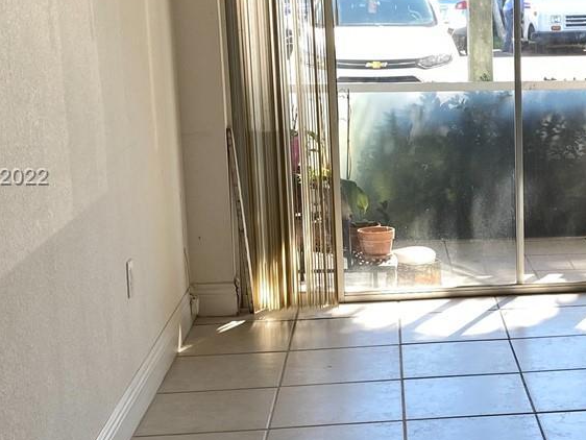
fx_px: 1253
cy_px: 178
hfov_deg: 25.4
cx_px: 548
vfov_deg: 19.9
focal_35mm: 74
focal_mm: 4.25
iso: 32
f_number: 1.8
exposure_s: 1/125
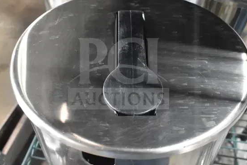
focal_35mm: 40
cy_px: 74
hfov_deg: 48.4
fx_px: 274
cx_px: 118
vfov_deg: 33.4
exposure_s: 1/200
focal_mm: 24
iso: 6400
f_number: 7.1
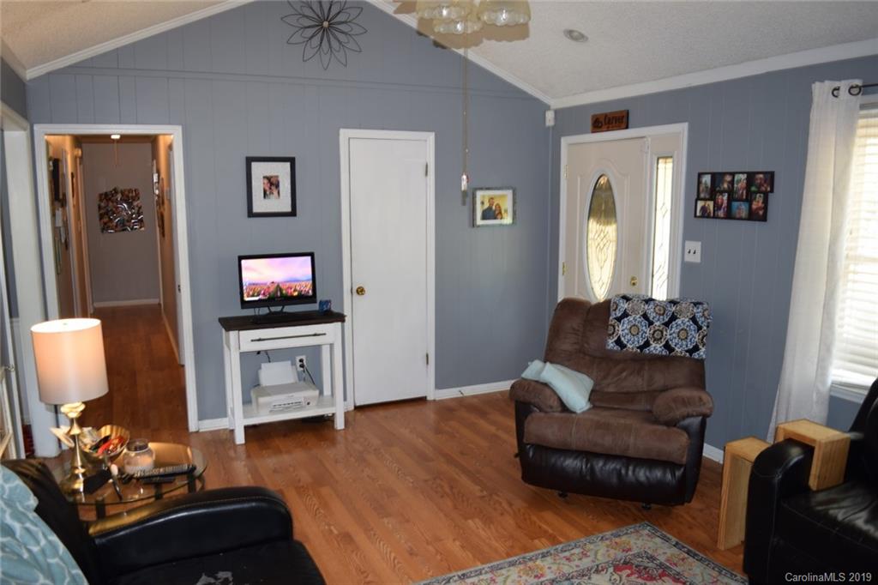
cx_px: 439
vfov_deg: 47.9
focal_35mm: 27
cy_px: 292
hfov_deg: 67.4
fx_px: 658
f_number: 3.5
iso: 100
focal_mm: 18
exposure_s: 1/6
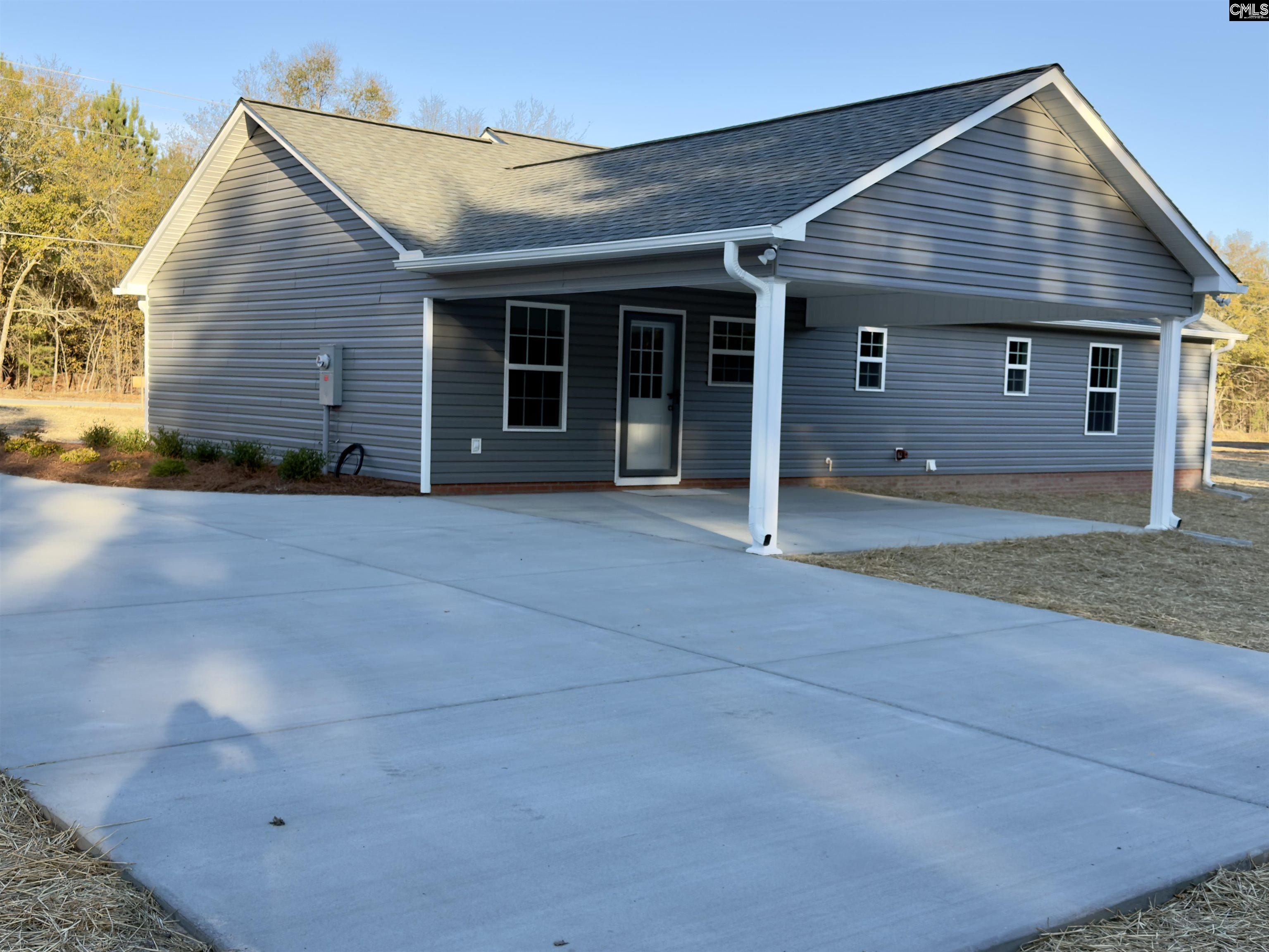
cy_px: 476
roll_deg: +0.5
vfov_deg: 40.7
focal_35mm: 35
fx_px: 1283
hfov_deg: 52.6
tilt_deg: -3.9
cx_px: 634
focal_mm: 6.76
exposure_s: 1/1401
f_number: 1.78
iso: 64
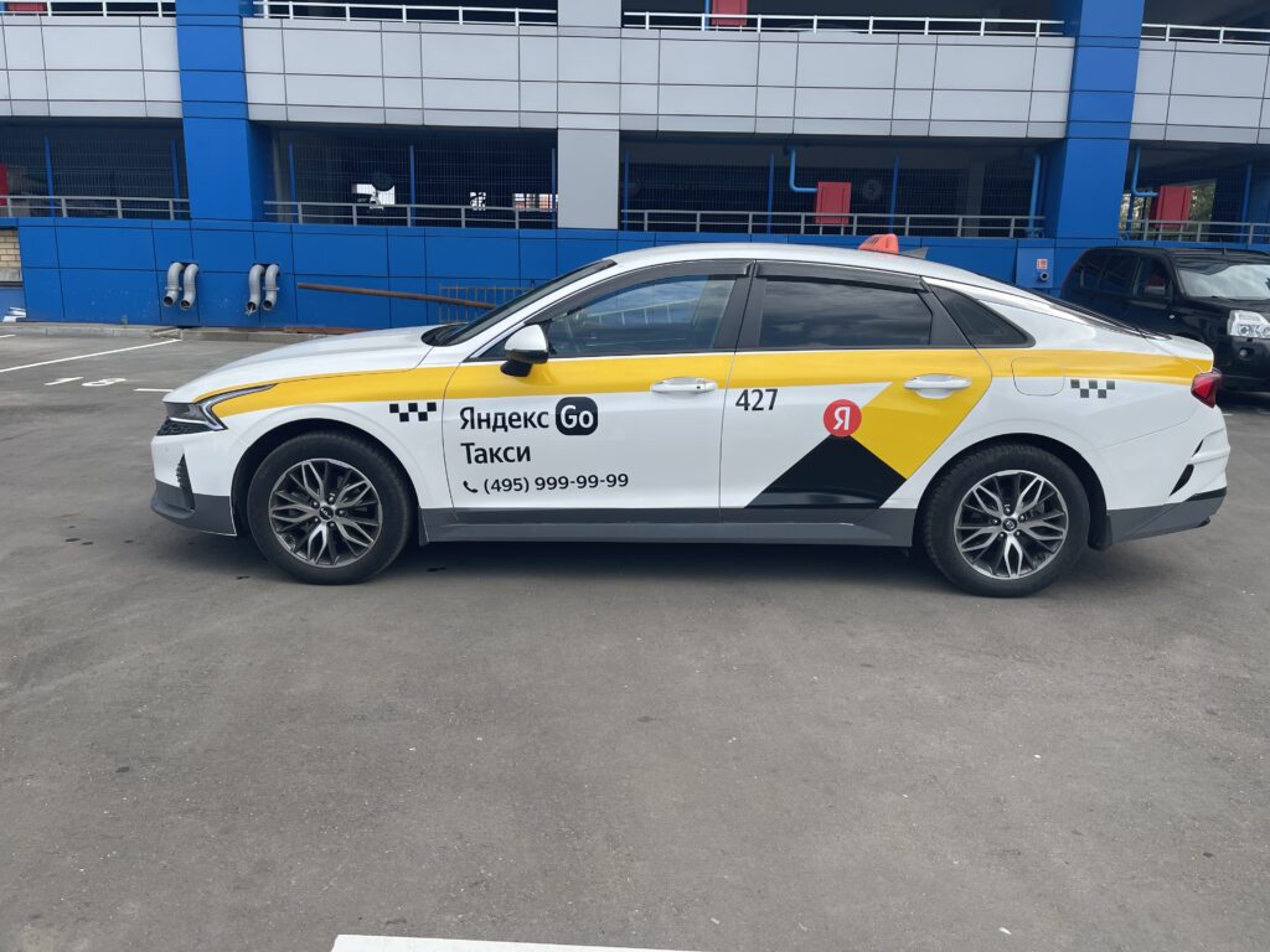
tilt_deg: -13.1
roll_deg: -2.1
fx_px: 954
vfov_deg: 53.1
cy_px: 476
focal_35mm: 26
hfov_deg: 67.3
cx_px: 635
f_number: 1.6
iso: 32
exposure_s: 1/2083
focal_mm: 5.1
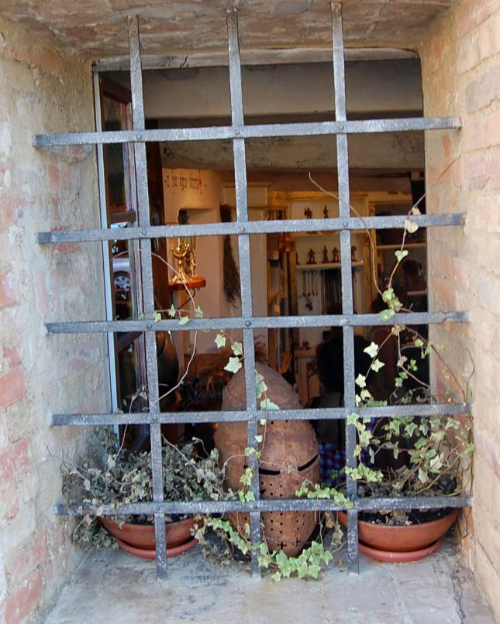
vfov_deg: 41.0
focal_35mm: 45
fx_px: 832
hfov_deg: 33.4
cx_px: 249
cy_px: 261
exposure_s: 1/40
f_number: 8
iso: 400
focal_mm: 26
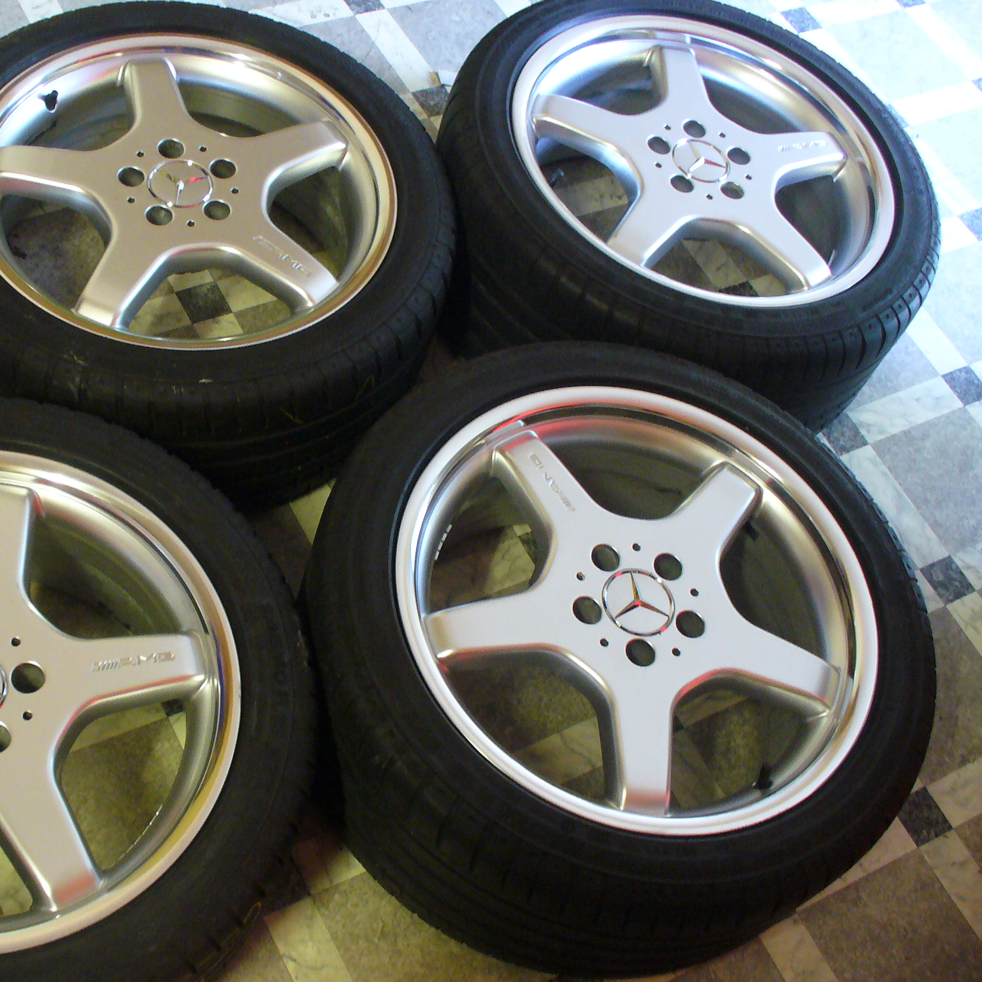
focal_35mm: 44
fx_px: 1412
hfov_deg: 37.9
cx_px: 328
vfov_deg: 38.3
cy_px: 491
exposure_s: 1/8
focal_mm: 6.1
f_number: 2.8
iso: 200
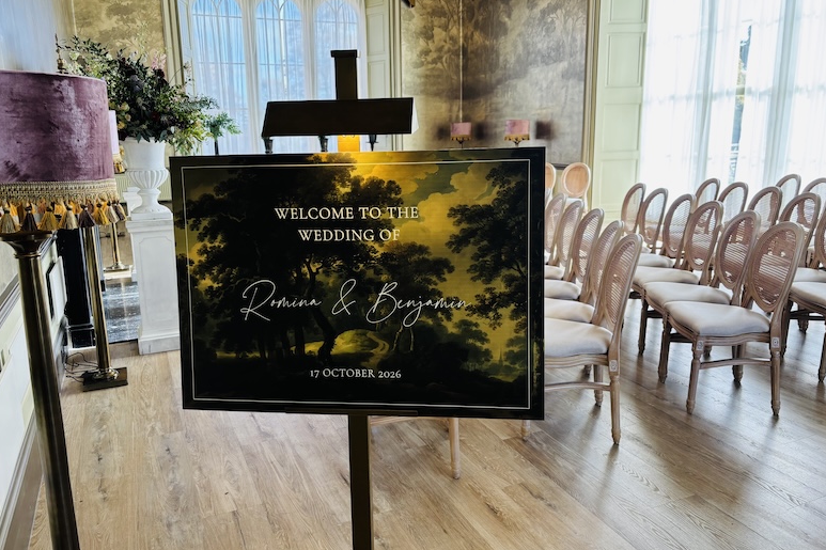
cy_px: 261
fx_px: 642
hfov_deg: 65.5
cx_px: 417
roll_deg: +0.8
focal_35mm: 28
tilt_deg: -12.8
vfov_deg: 46.4
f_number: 1.6
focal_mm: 5.96
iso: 40
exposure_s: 1/100
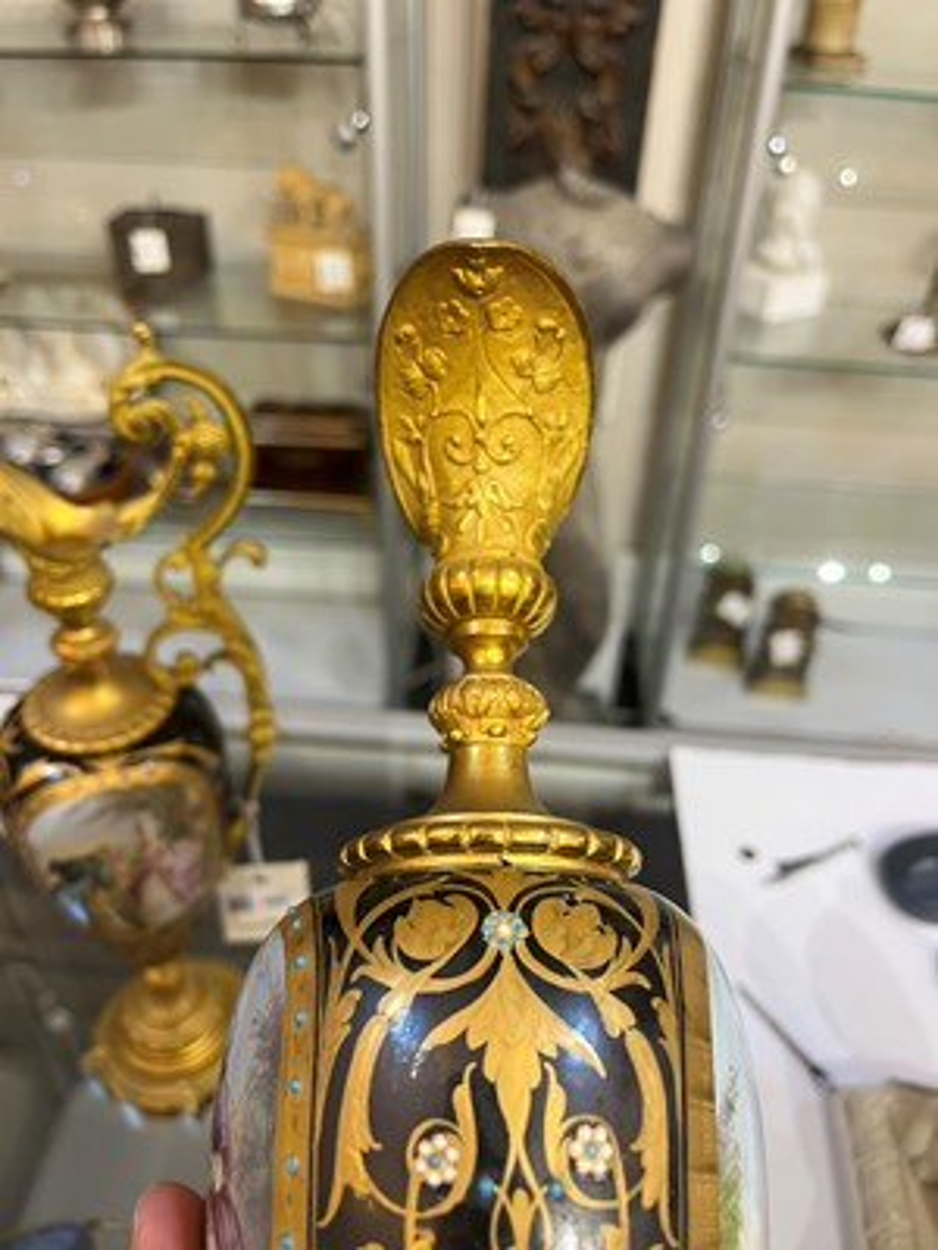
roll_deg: -2.4
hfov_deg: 53.1
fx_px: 939
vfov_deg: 67.3
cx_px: 469
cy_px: 625
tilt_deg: -36.3
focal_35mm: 26
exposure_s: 1/50
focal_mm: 5.1
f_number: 1.6
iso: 100
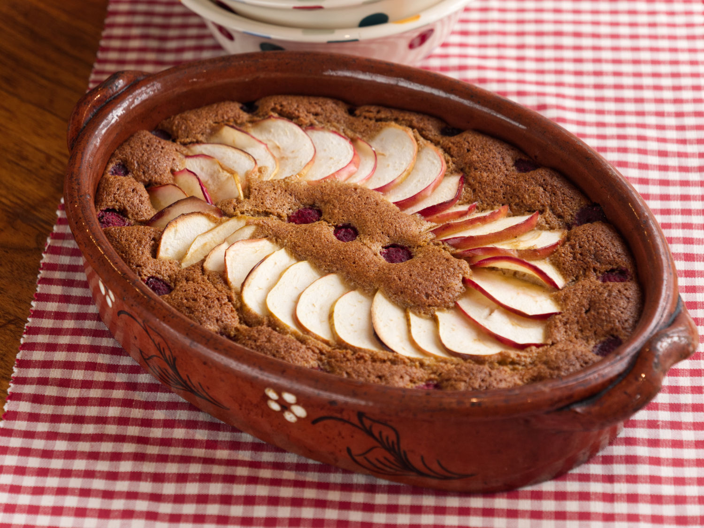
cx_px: 352
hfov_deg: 16.4
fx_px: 2440
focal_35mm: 120
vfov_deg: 12.3
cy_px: 264
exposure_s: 1/125
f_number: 4
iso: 320
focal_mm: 60
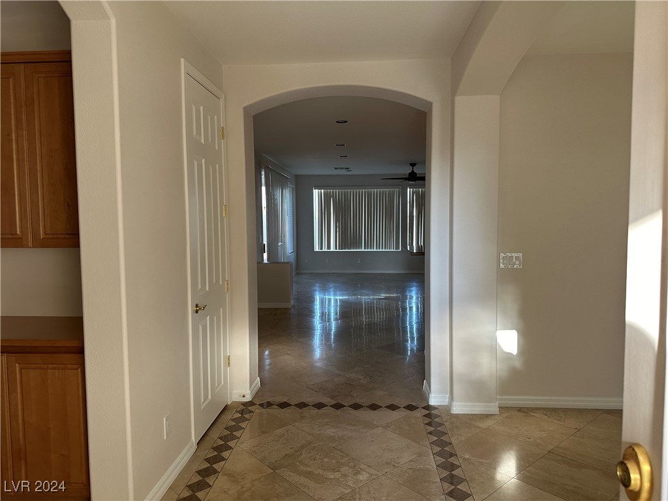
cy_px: 250
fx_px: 463
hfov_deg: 71.6
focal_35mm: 24
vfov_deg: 56.8
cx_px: 334
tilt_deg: -3.5
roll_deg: +0.0
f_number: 1.78
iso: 160
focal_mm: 6.86
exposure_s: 1/121
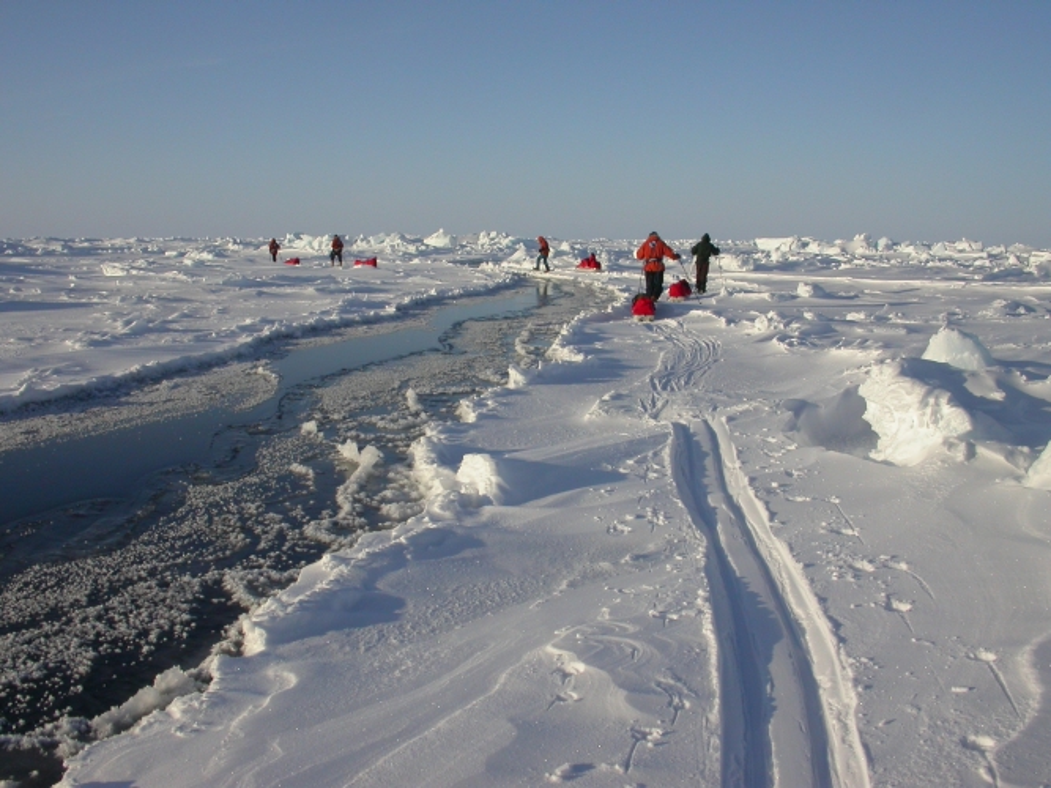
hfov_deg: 49.0
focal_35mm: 38
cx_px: 526
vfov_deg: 37.7
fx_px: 1154
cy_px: 394
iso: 100
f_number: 7.5
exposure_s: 1/590
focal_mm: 7.85
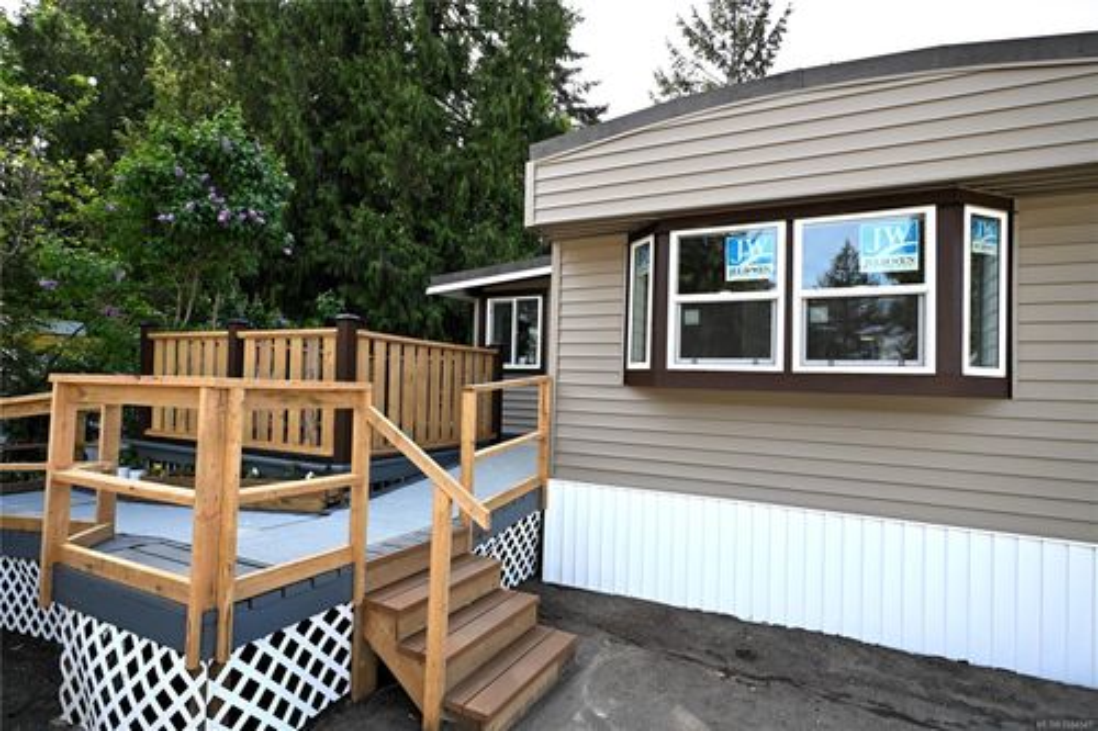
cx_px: 549
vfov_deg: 67.3
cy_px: 366
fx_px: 549
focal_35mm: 18
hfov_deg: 90.0
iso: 200
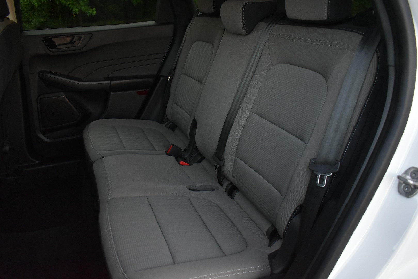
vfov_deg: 47.9
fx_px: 314
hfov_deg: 67.4
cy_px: 140
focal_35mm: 27
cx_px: 209
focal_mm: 18
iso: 1250
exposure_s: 1/500
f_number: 3.5
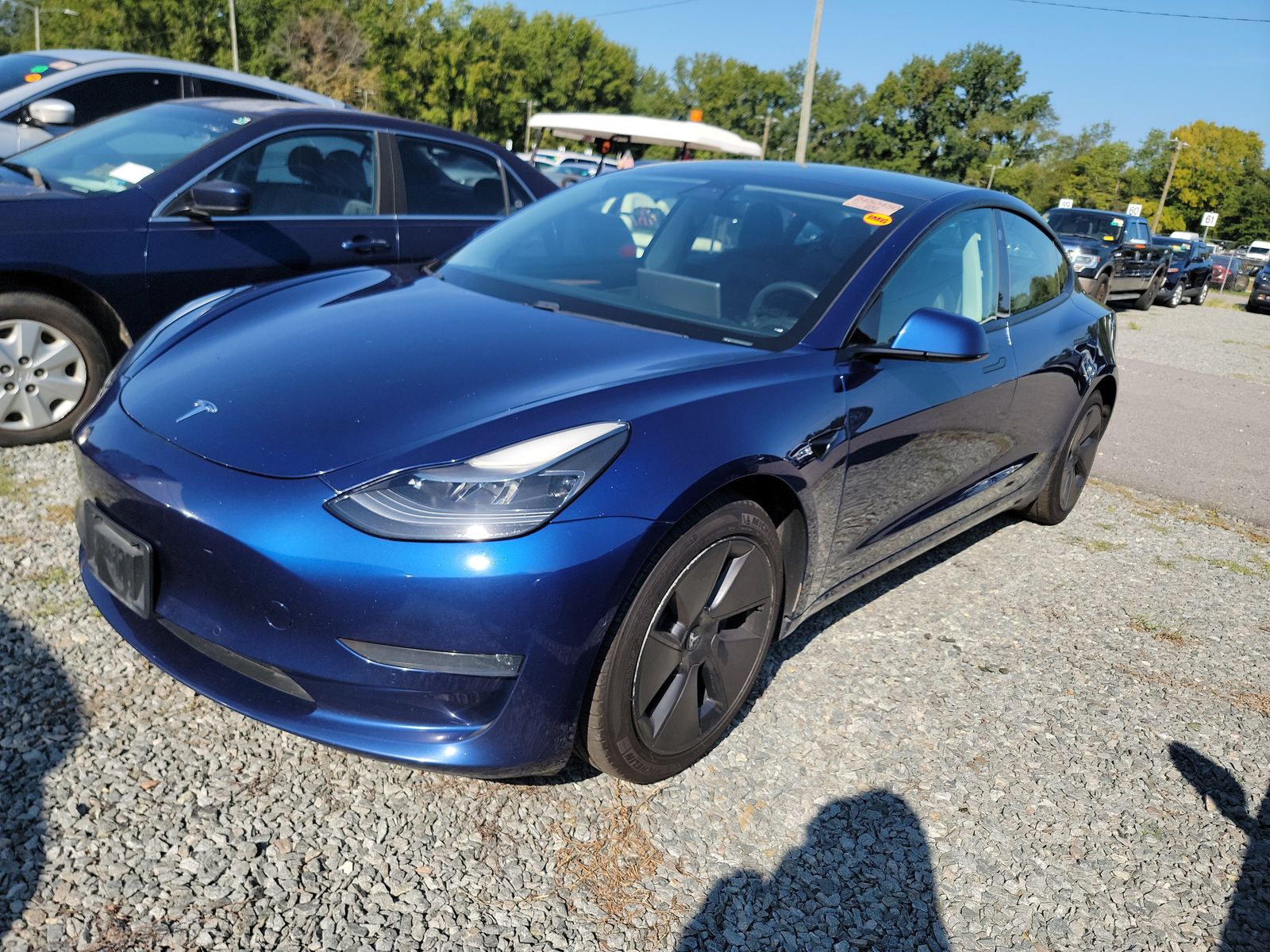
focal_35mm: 24
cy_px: 476
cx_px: 635
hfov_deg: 71.6
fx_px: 881
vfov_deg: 56.8
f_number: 1.8
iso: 50
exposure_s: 1/728
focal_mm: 6.7
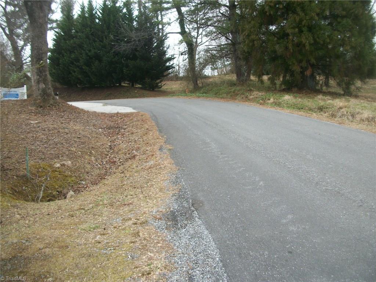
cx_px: 188
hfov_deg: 56.8
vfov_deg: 44.2
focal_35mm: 32
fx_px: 348
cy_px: 141
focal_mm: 5.7
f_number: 2.9
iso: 80
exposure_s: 1/250
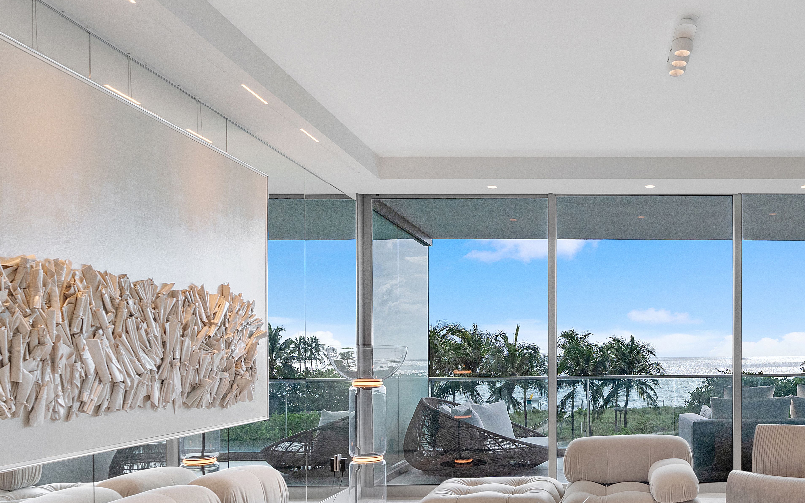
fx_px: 658
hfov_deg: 58.8
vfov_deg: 40.8
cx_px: 625
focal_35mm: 30
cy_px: 370
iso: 640
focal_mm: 16
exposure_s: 1/200
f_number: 8
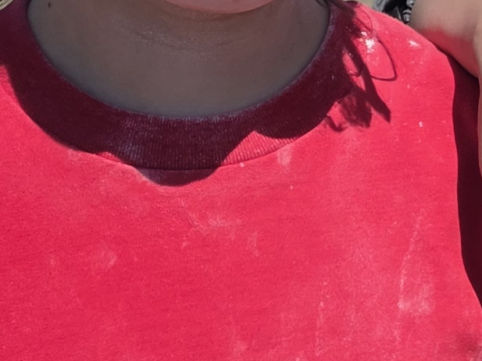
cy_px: 60
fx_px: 2075
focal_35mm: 149
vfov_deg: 9.9
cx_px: 588
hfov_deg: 12.9
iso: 40
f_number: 1.4
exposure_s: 1/7939
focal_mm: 6.5
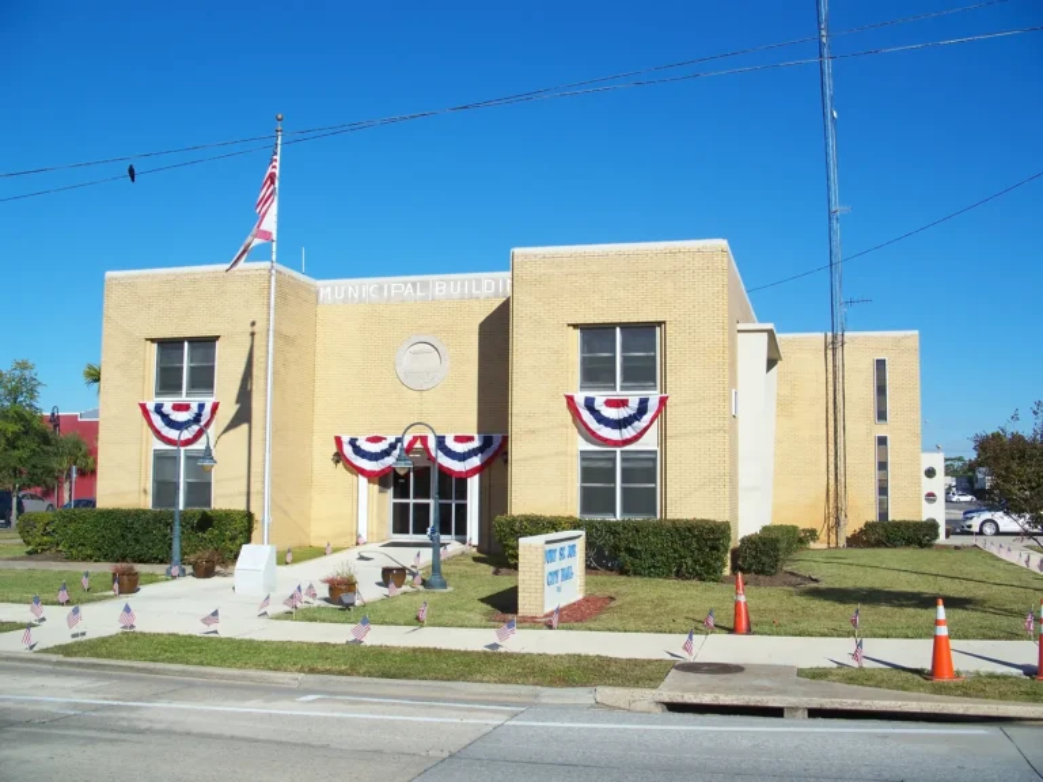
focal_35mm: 37
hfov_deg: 50.1
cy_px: 391
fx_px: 1115
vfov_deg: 38.7
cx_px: 522
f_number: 4
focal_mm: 7.8
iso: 64
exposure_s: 1/640
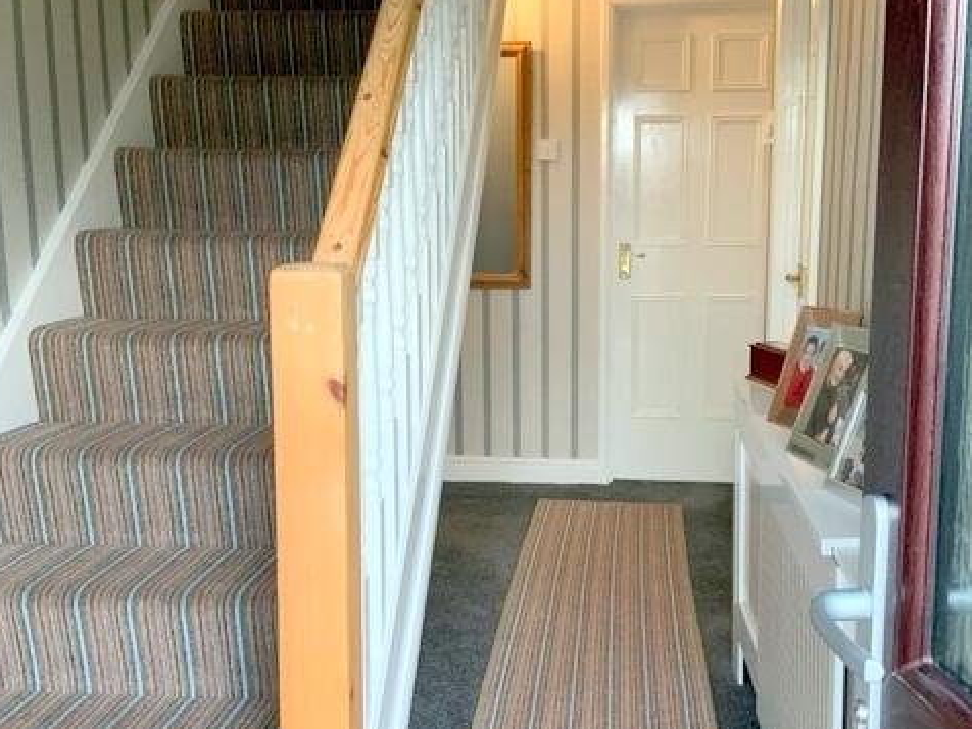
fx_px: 1095
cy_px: 368
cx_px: 533
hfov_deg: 47.8
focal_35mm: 39
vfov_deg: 36.8
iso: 100
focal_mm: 3
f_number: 1.8
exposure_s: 1/50
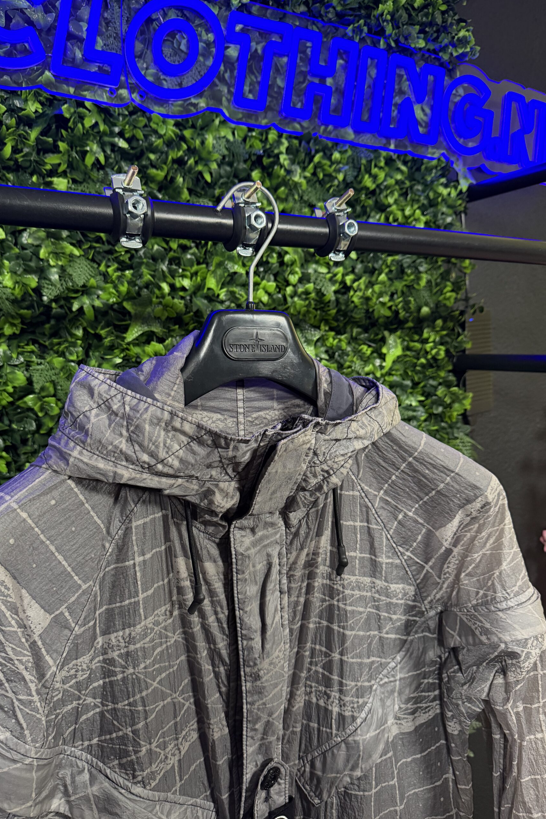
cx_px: 243
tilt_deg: -5.2
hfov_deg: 51.2
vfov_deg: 71.5
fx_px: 569
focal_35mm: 25
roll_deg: +0.3
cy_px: 409
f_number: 1.78
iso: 500
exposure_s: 1/51
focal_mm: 6.76
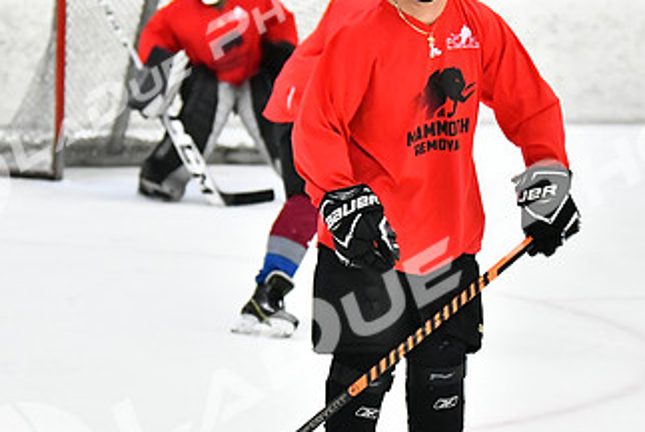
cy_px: 287
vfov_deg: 5.4
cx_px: 379
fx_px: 4589
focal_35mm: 256
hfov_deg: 8.0
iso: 6400
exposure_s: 1/1600
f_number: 2.8
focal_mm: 95
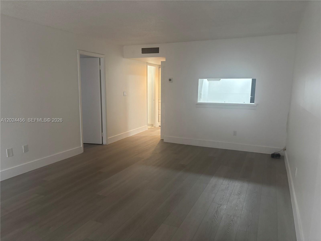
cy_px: 120
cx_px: 160
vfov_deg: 53.1
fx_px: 241
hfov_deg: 67.3
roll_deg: -0.6
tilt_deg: -9.7
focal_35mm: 26
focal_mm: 5.96
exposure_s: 1/60
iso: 250
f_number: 1.6
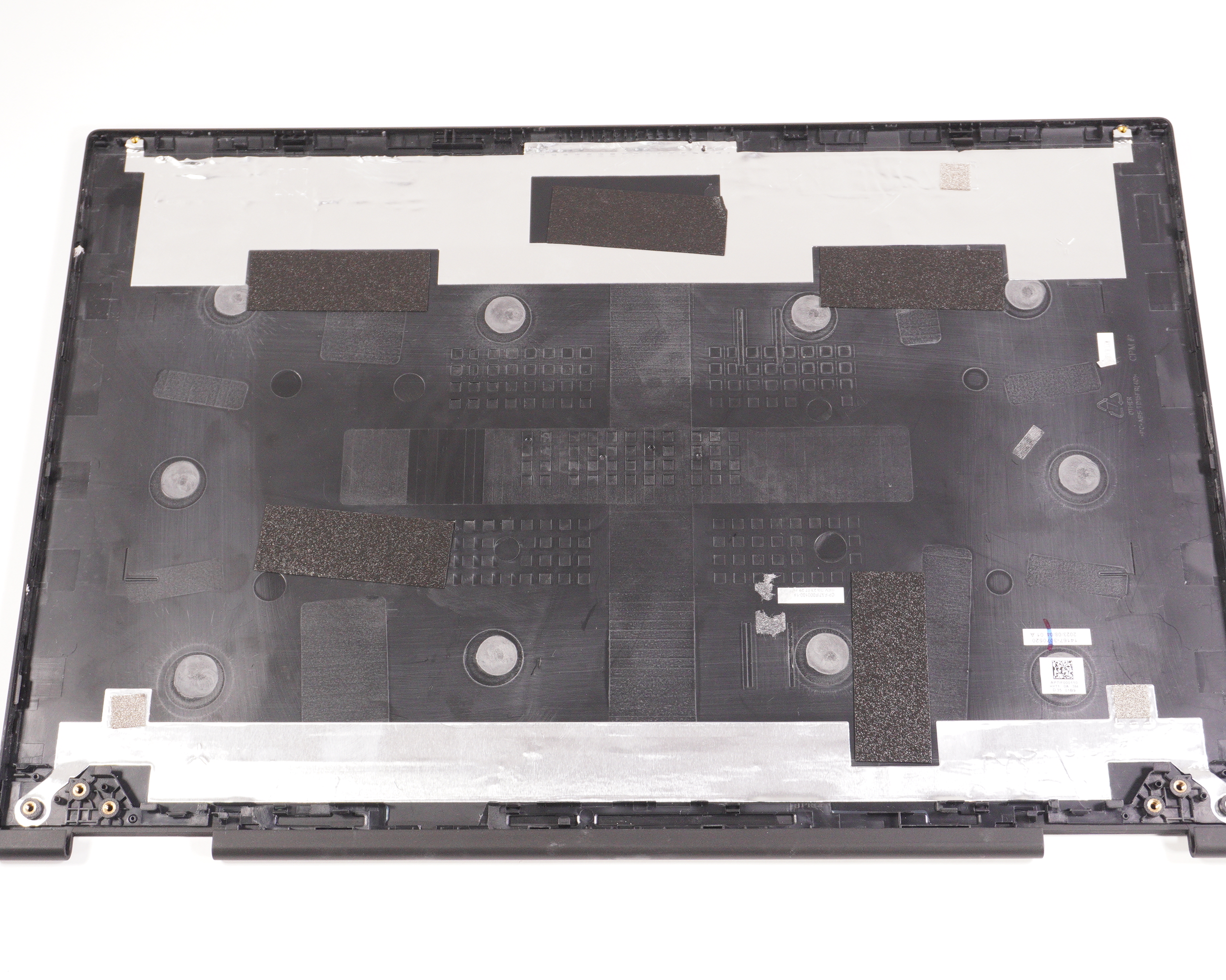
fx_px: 1690
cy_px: 485
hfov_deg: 39.9
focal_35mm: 47
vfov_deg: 32.4
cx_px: 624
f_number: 5.6
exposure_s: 1/200
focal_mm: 27
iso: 1000
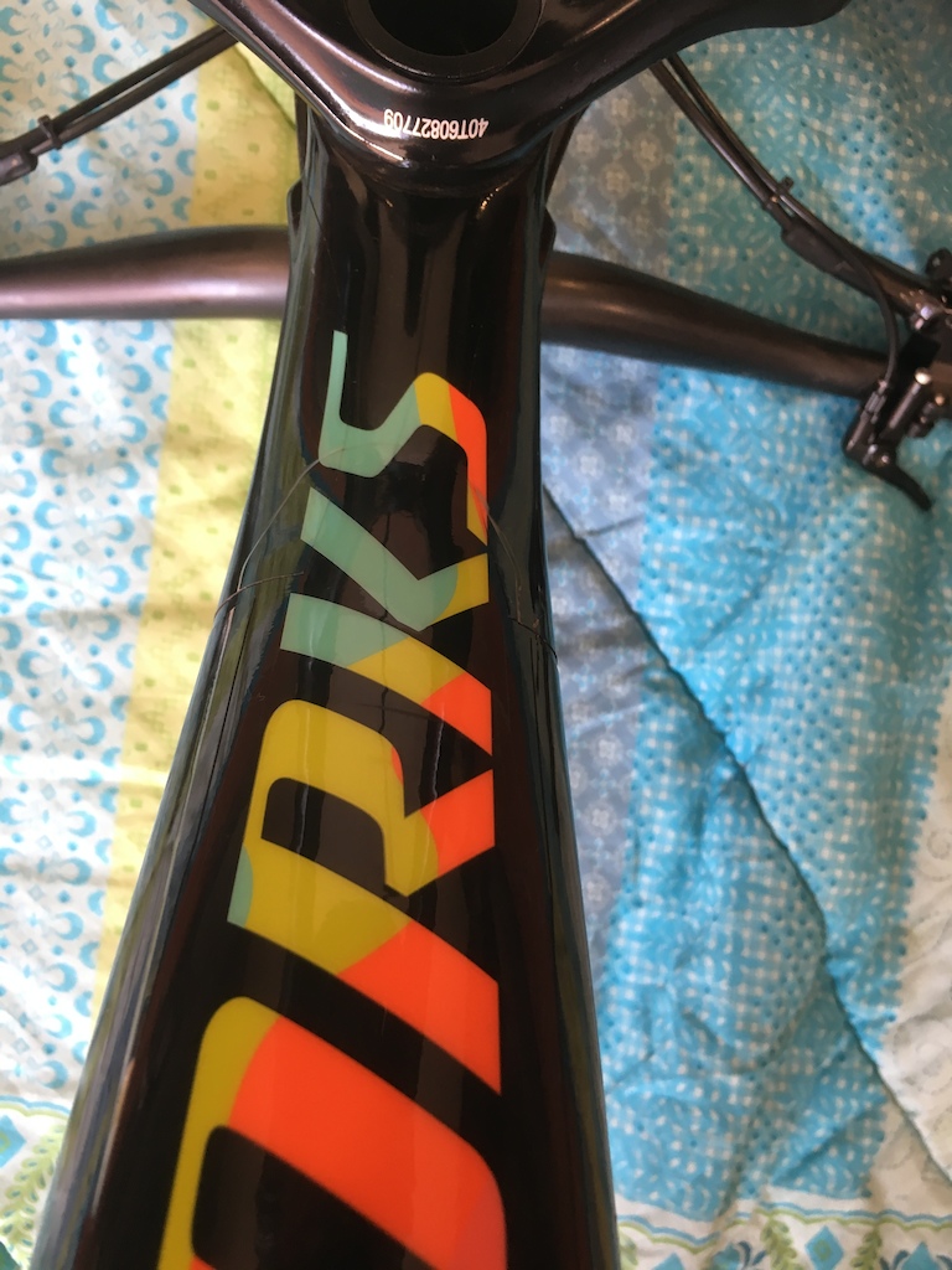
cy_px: 635
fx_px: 1063
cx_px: 476
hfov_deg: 48.2
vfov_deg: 61.7
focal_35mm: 29
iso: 64
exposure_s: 1/30
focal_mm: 4.15
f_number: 2.2
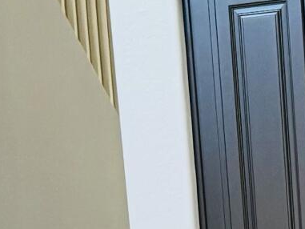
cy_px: 574
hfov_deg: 10.4
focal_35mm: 189
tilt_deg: -9.0
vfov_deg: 7.3
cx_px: 274
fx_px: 1666
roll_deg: +2.8
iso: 200
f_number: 1.78
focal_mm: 6.76
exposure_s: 1/120
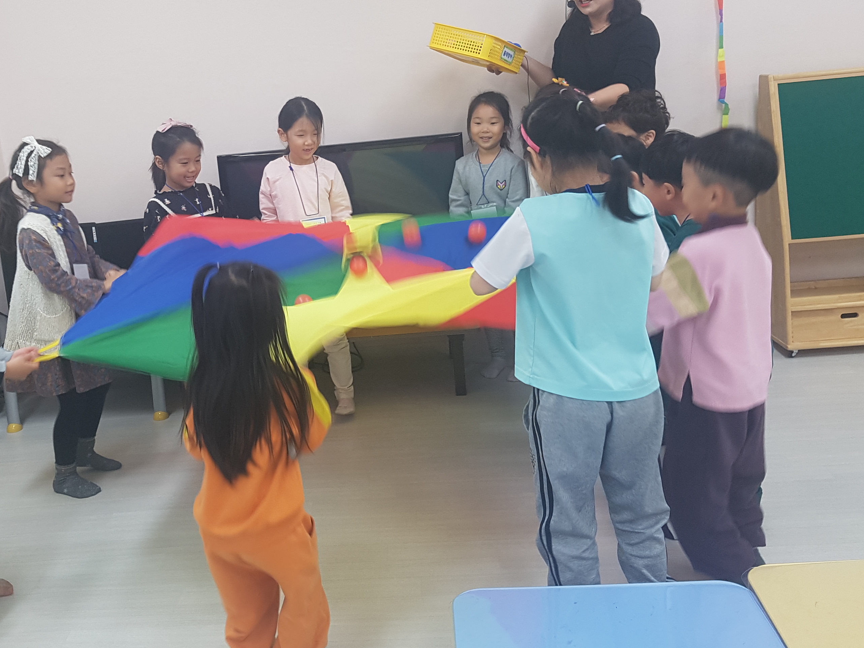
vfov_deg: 34.8
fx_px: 1023
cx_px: 329
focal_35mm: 41
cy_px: 222
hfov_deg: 45.4
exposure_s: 1/60
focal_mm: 4.2
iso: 64
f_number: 1.7
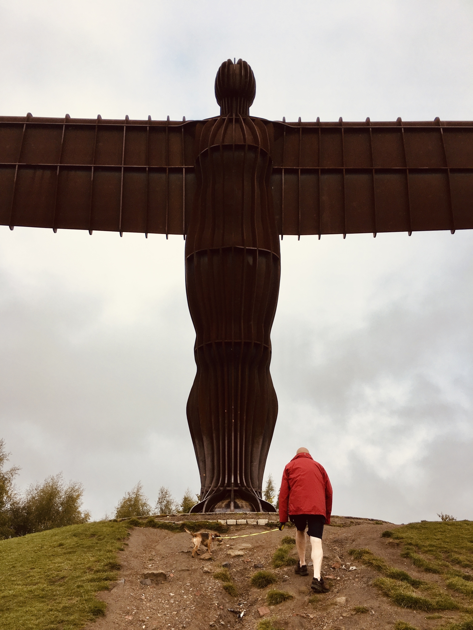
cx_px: 236
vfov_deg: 61.7
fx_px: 528
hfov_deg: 48.2
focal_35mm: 29
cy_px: 315
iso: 25
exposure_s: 1/1202
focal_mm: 4.15
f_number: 2.2
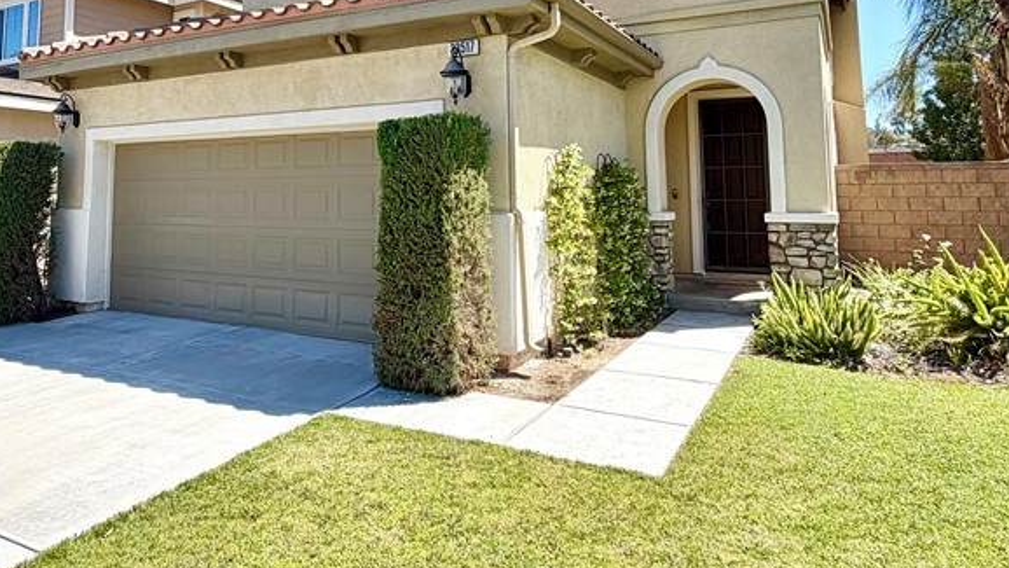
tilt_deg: +5.5
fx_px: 722
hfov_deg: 69.3
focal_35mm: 27
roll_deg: +0.7
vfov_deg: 41.3
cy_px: 128
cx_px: 414
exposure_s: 1/770
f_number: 2.2
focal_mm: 2.22
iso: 25
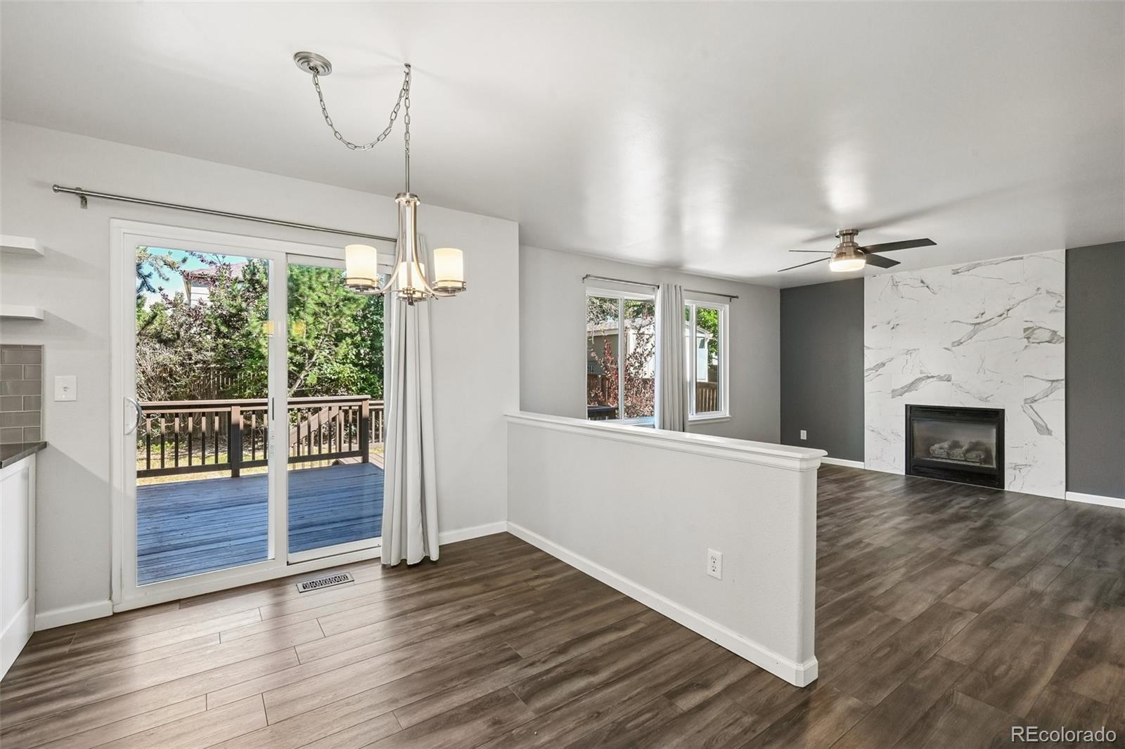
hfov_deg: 96.7
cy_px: 374
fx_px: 500
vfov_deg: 73.7
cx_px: 562
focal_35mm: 16
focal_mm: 16
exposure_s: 1/30
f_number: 10
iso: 400
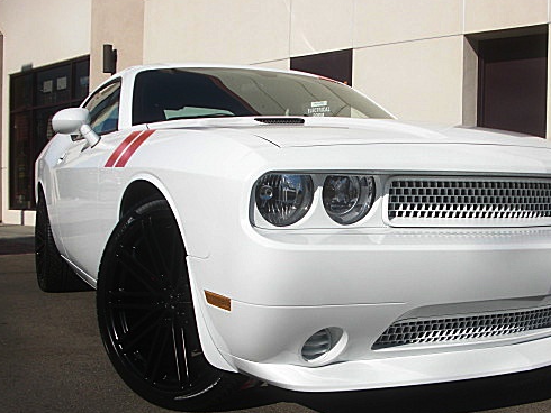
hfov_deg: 40.1
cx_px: 349
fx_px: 748
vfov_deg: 30.8
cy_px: 255
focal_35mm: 47
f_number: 7.9
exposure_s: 1/250
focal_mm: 6.3
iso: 50
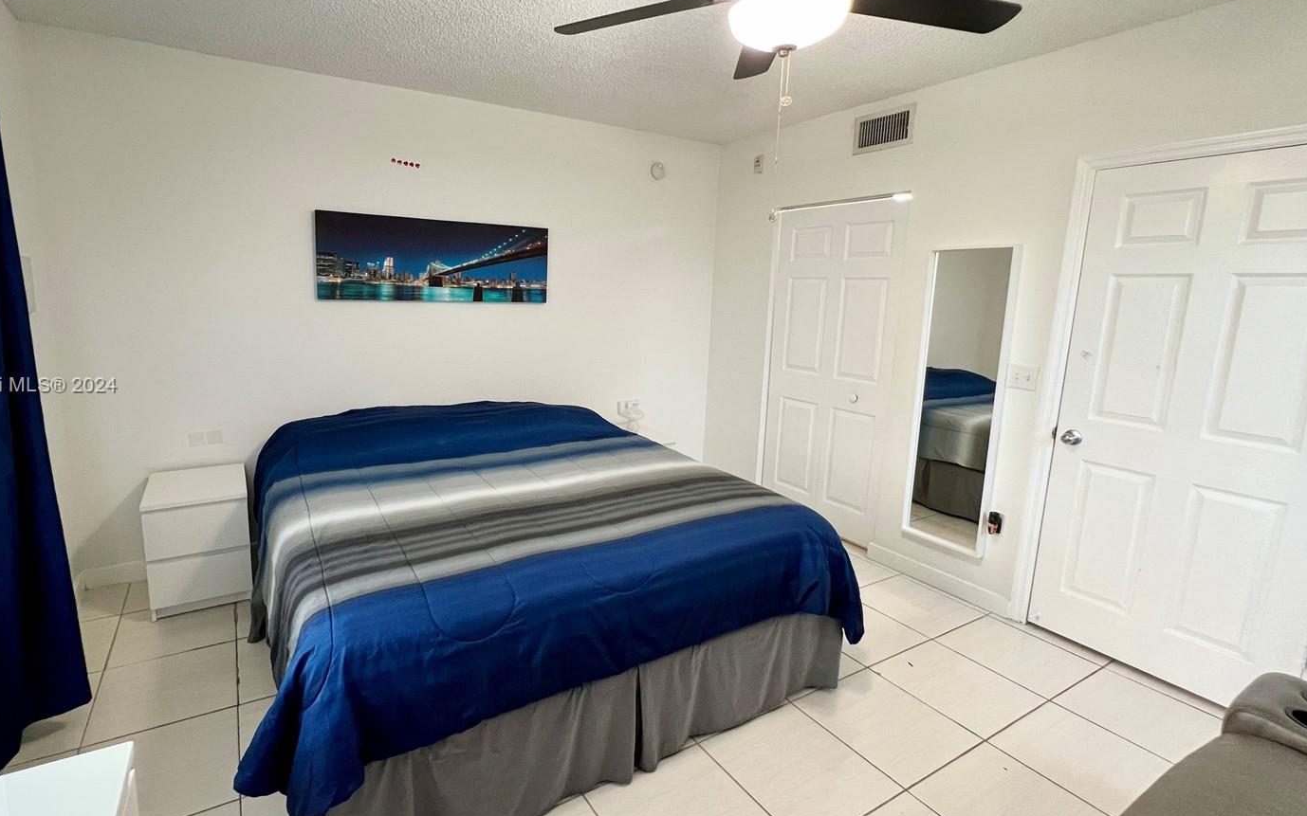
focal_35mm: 16
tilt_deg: -9.9
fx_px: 570
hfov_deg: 97.3
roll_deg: -1.0
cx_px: 572
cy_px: 387
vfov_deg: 71.2
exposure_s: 1/60
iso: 250
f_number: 1.8
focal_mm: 1.57
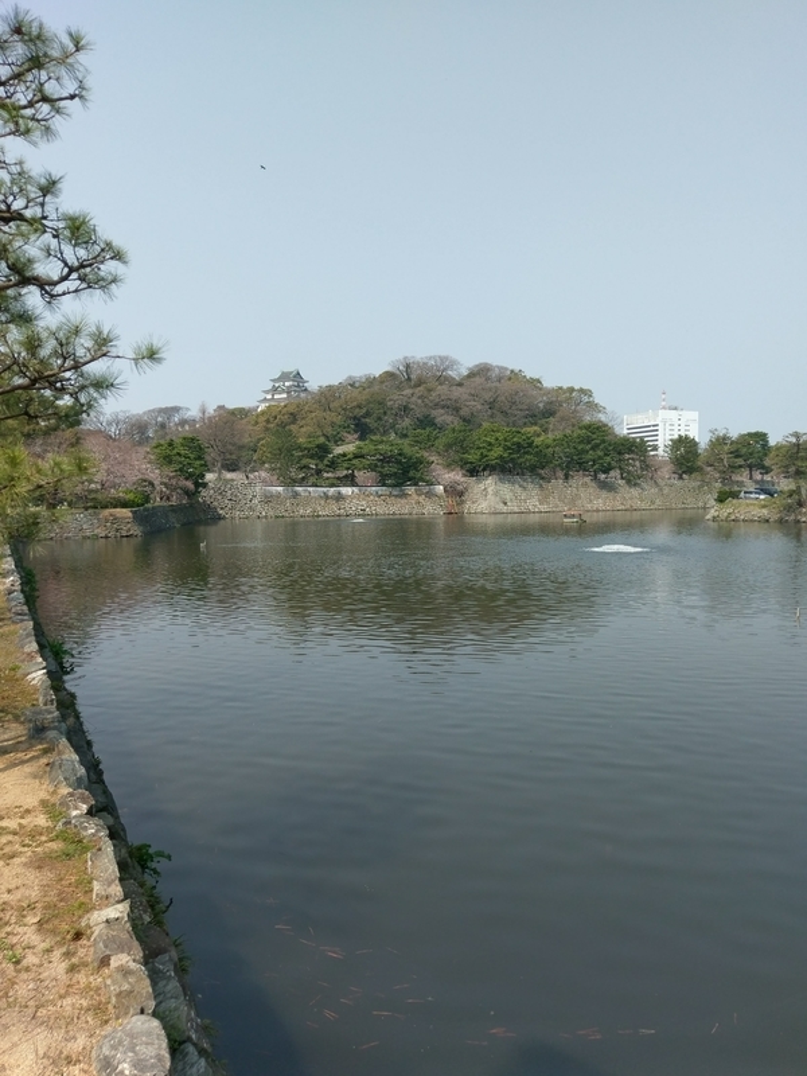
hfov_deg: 53.1
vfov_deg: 67.3
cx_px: 404
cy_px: 538
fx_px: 808
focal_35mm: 26
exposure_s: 1/2341
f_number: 1.8
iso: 100
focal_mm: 4.58
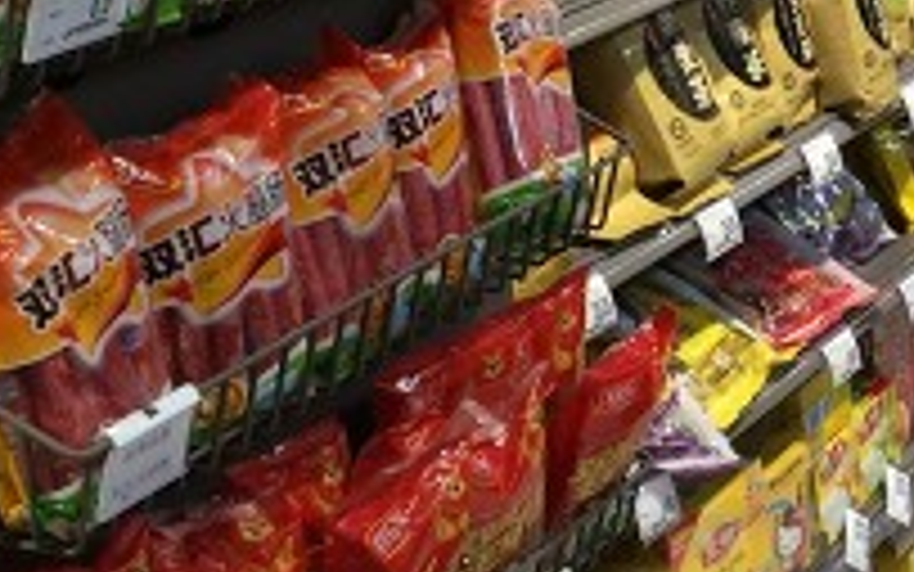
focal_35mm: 97
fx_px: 2417
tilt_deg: -17.1
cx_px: 1238
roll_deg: -0.5
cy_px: 97
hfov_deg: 19.5
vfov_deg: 13.4
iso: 50
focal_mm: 4.15
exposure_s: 1/30
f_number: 2.2
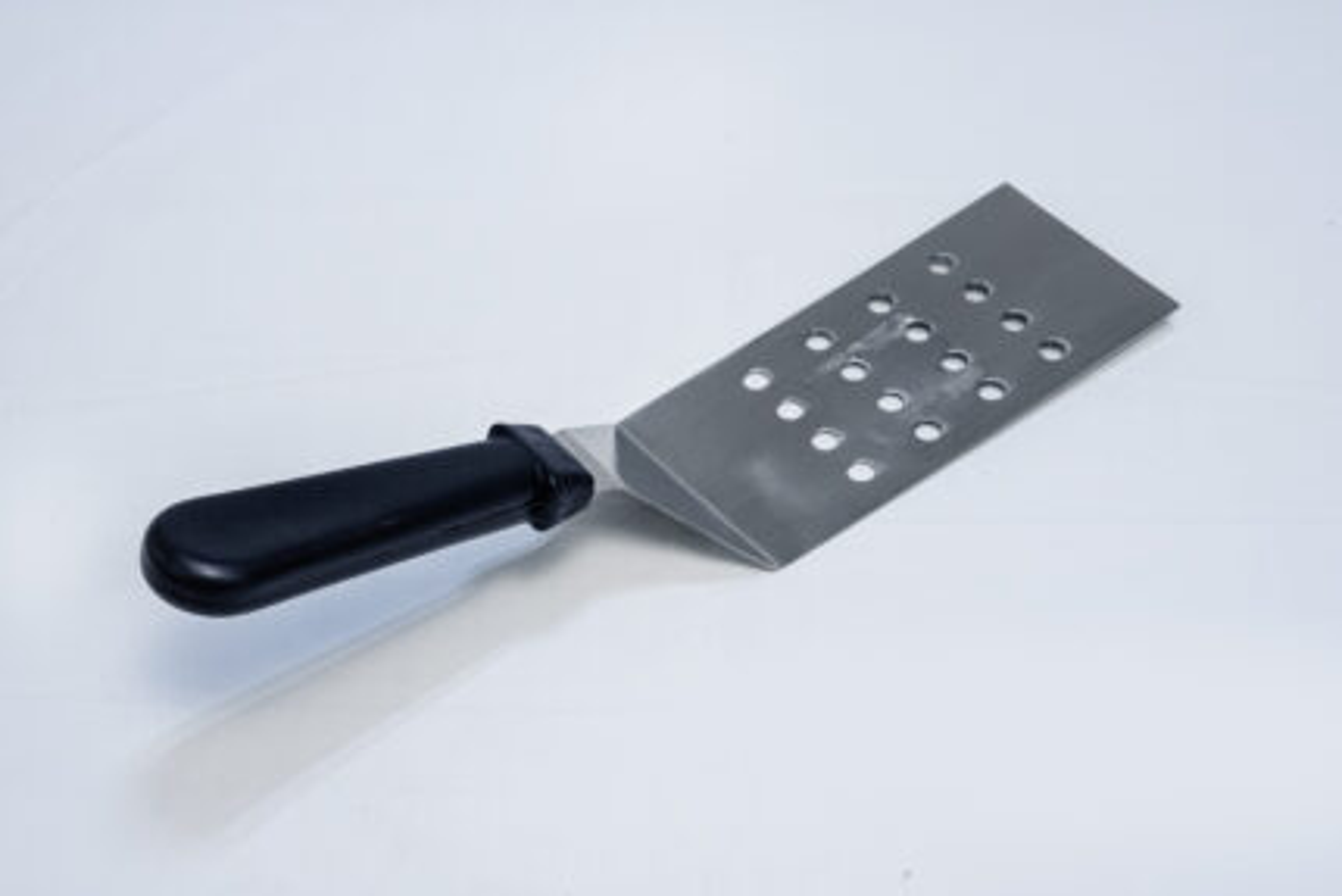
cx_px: 671
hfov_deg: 28.8
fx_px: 2610
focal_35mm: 70
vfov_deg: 19.5
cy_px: 448
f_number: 14
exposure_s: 1/160
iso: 6400
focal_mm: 70
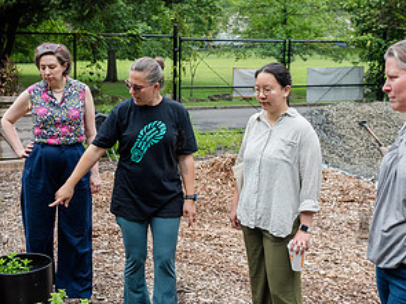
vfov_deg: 26.1
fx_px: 657
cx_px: 149
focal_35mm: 56
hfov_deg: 34.2
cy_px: 140
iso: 400
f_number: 4.5
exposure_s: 1/250
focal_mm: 27
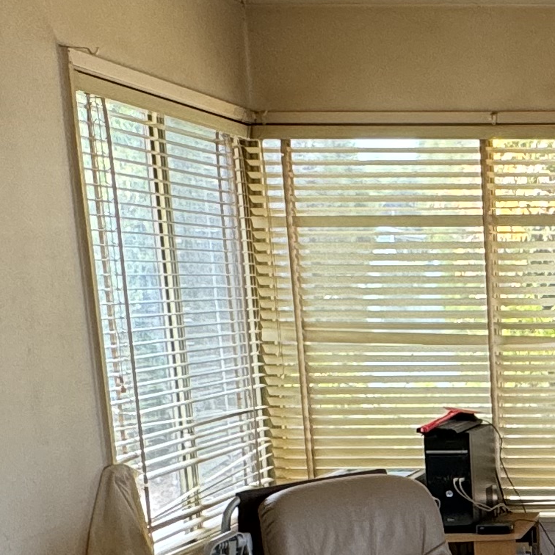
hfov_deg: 22.2
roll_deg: -0.1
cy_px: 504
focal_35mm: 66
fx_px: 1197
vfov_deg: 25.3
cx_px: 797
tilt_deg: -11.0
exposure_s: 1/99
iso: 125
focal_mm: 2.22
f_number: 2.2
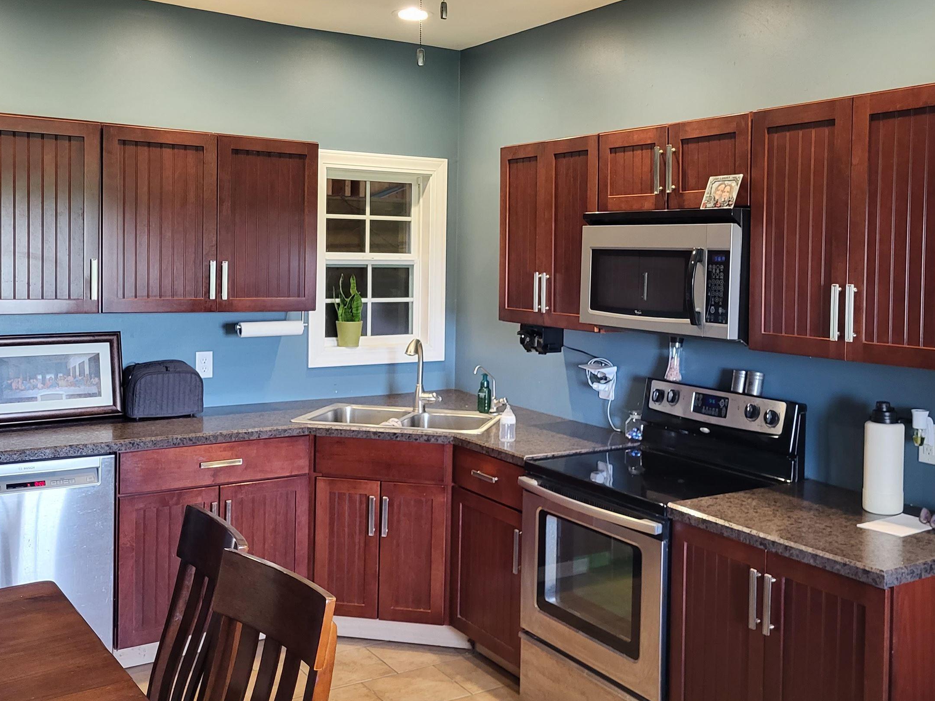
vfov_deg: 38.5
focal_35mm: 37
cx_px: 523
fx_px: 999
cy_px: 290
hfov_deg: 50.0
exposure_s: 1/40
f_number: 1.8
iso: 250
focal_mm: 5.4
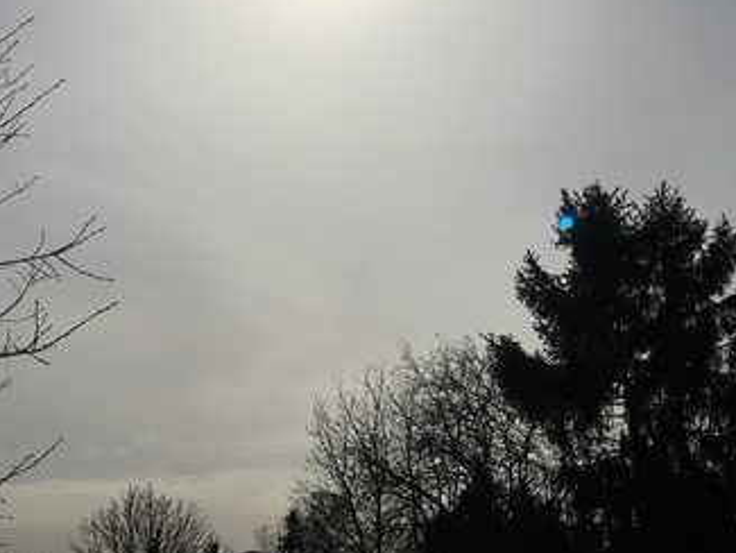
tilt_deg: +28.1
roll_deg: +0.8
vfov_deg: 26.3
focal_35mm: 54
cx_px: 447
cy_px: 68
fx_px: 1149
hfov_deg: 35.4
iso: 25
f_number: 2.2
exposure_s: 1/19231
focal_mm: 4.15
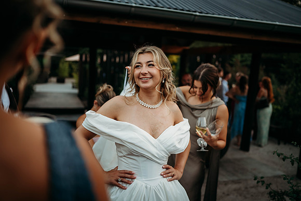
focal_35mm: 35
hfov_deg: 54.4
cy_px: 100
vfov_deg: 37.9
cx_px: 150
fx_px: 293
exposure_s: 1/250
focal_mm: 35
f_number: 1.8
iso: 180
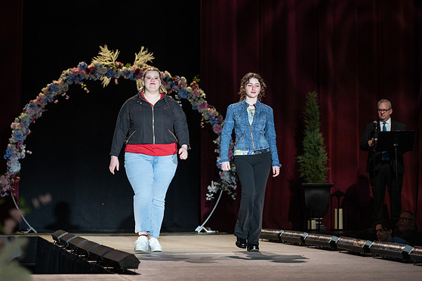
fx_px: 1675
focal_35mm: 143
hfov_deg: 14.4
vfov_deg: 9.6
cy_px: 113
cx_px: 188
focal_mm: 112
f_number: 2.8
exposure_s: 1/1000
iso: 800
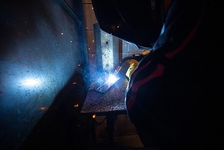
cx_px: 112
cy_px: 75
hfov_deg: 104.2
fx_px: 87
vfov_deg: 81.2
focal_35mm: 14
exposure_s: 1/3200
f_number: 4
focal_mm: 14
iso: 2000
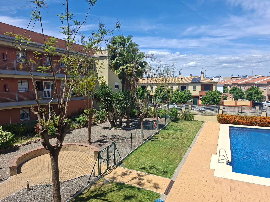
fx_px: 179
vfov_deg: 58.9
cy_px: 101
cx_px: 135
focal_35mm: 23
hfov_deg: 73.9
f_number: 1.8
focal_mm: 5.54
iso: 50
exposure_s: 1/2075
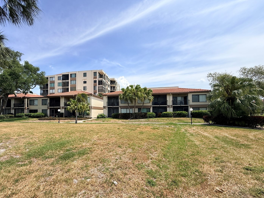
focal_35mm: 16
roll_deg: +0.2
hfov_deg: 94.0
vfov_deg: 77.9
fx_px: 122
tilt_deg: +2.4
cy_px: 108
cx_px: 115
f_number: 2.2
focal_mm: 2.22
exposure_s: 1/2611
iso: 50
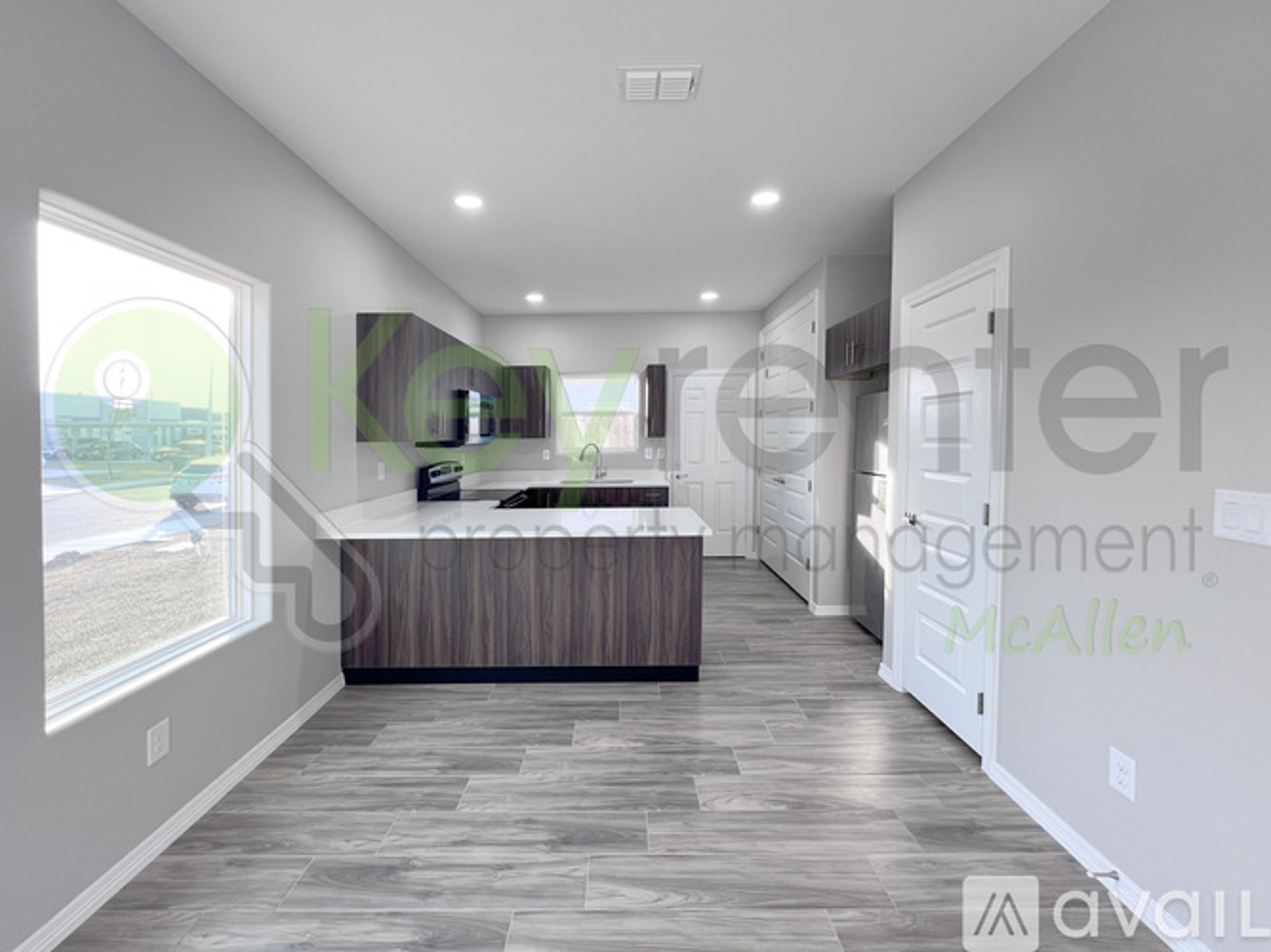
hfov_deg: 106.2
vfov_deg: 89.9
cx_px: 636
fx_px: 477
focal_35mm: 13
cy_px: 476
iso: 32
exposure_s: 1/2053
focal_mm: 1.57
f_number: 1.8
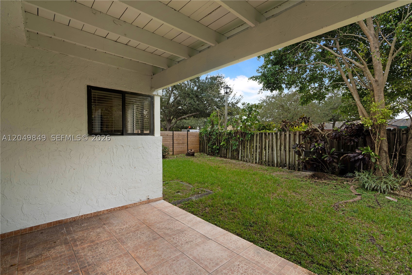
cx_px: 206
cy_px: 138
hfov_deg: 96.7
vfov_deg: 73.7
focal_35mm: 16
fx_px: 183
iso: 80
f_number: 11
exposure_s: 1/13
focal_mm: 16
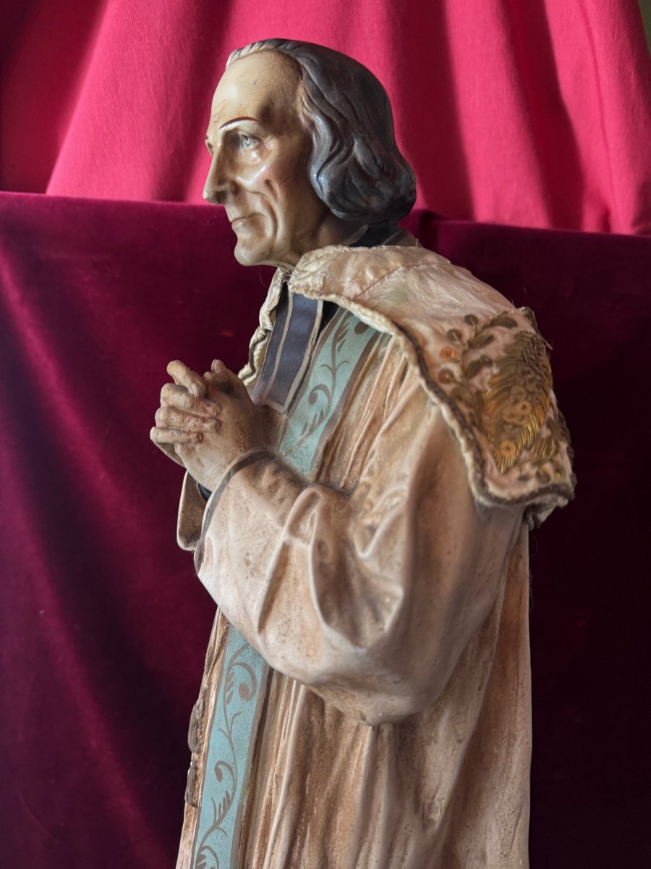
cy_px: 434
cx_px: 326
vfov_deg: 71.6
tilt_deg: -6.8
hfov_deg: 56.8
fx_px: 602
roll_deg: -2.3
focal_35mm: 24
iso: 250
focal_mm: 6.76
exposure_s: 1/50
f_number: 1.78
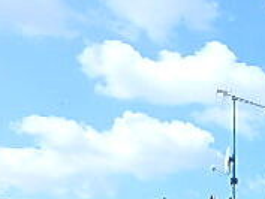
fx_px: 582
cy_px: 308
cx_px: 466
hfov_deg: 19.6
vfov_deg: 17.3
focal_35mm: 76
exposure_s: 1/800
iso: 125
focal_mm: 3.7
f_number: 3.5
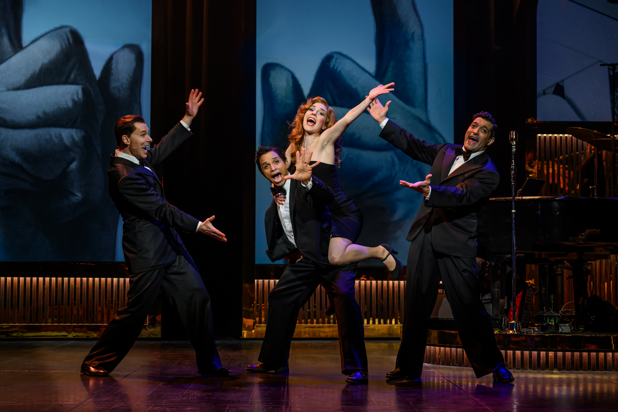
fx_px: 1047
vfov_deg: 22.3
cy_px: 206
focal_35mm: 61
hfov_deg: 32.9
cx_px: 309
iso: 1000
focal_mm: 61
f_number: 4
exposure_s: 1/125
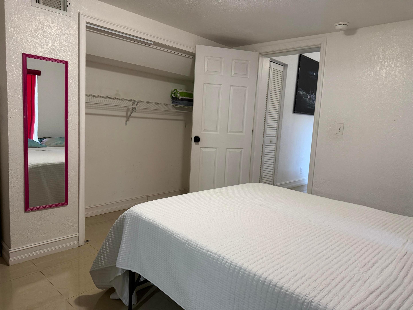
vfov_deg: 56.8
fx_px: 286
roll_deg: -3.1
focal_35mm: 24
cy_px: 155
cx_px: 206
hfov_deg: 71.6
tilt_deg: -6.4
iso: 320
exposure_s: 1/60
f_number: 1.78
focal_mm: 6.76
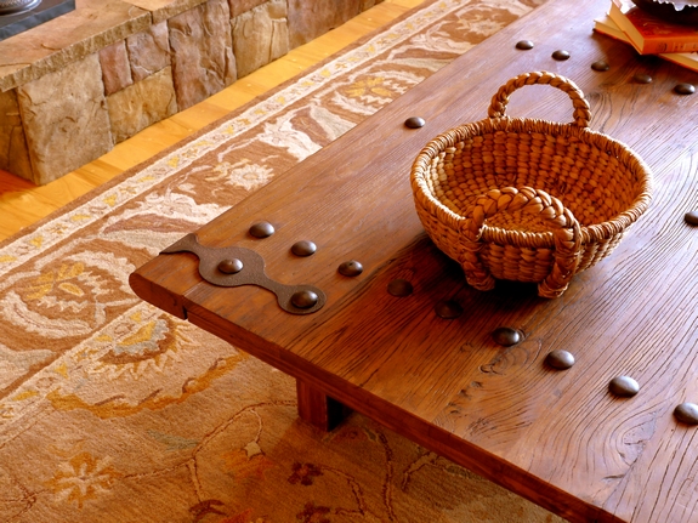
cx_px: 349
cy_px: 262
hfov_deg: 38.2
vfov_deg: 29.1
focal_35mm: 50
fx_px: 1008
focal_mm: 25
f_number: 4.5
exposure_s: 1/8
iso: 400
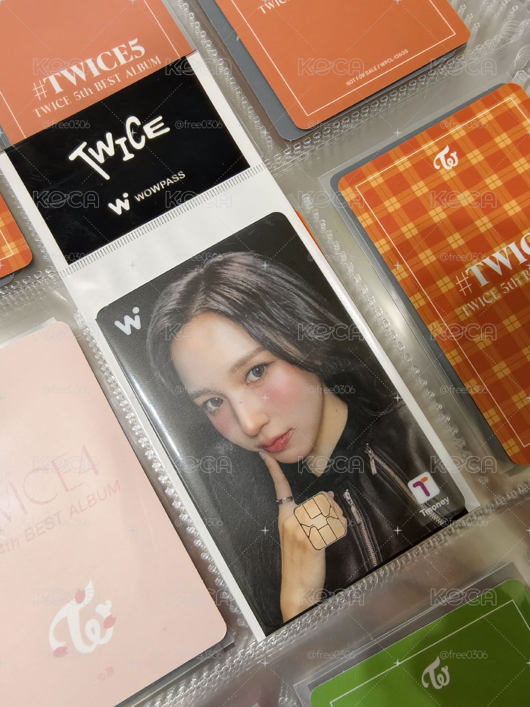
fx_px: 510
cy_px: 354
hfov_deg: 54.9
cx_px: 265
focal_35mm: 25
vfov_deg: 69.4
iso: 1144
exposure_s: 1/40
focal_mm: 2.32
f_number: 2
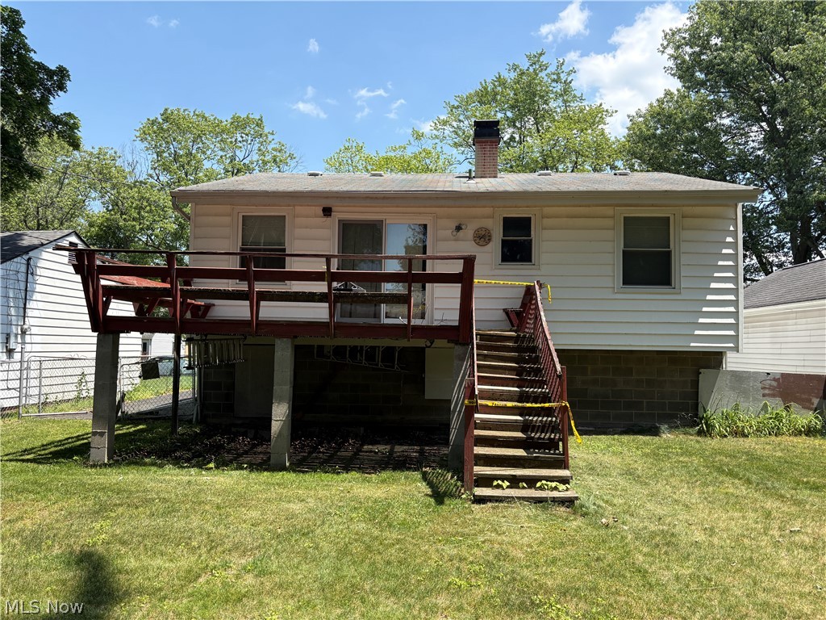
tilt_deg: +4.1
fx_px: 620
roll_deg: -0.2
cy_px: 310
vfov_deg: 53.1
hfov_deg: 67.3
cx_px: 413
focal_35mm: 26
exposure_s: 1/1517
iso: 50
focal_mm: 5.96
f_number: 1.6
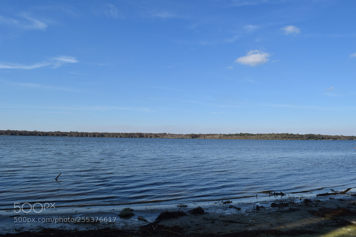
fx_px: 267
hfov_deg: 67.4
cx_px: 178
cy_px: 118
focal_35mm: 27
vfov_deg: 47.9
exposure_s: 1/400
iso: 200
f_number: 10
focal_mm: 18
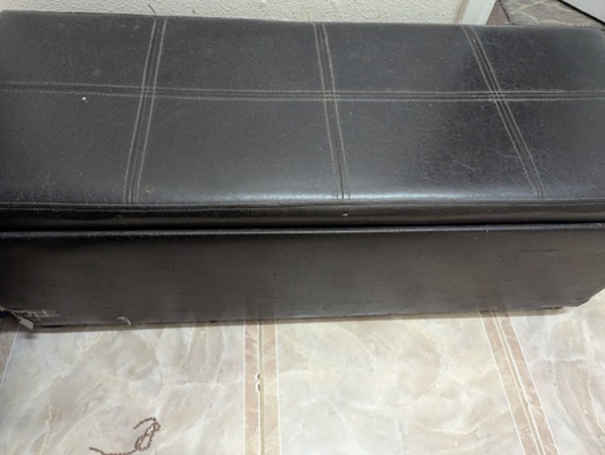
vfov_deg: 56.9
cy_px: 228
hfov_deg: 71.5
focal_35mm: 24
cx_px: 302
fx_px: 420
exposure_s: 1/60
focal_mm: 6.81
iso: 2374
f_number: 1.85
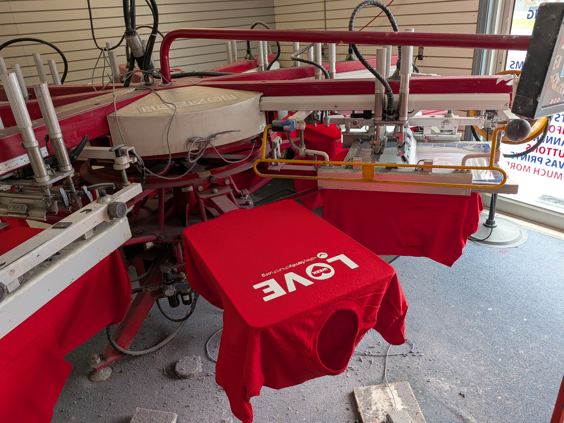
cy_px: 212
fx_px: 391
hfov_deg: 71.6
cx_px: 282
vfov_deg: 56.8
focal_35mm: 24
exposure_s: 1/803
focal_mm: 4.53
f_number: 1.7
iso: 320
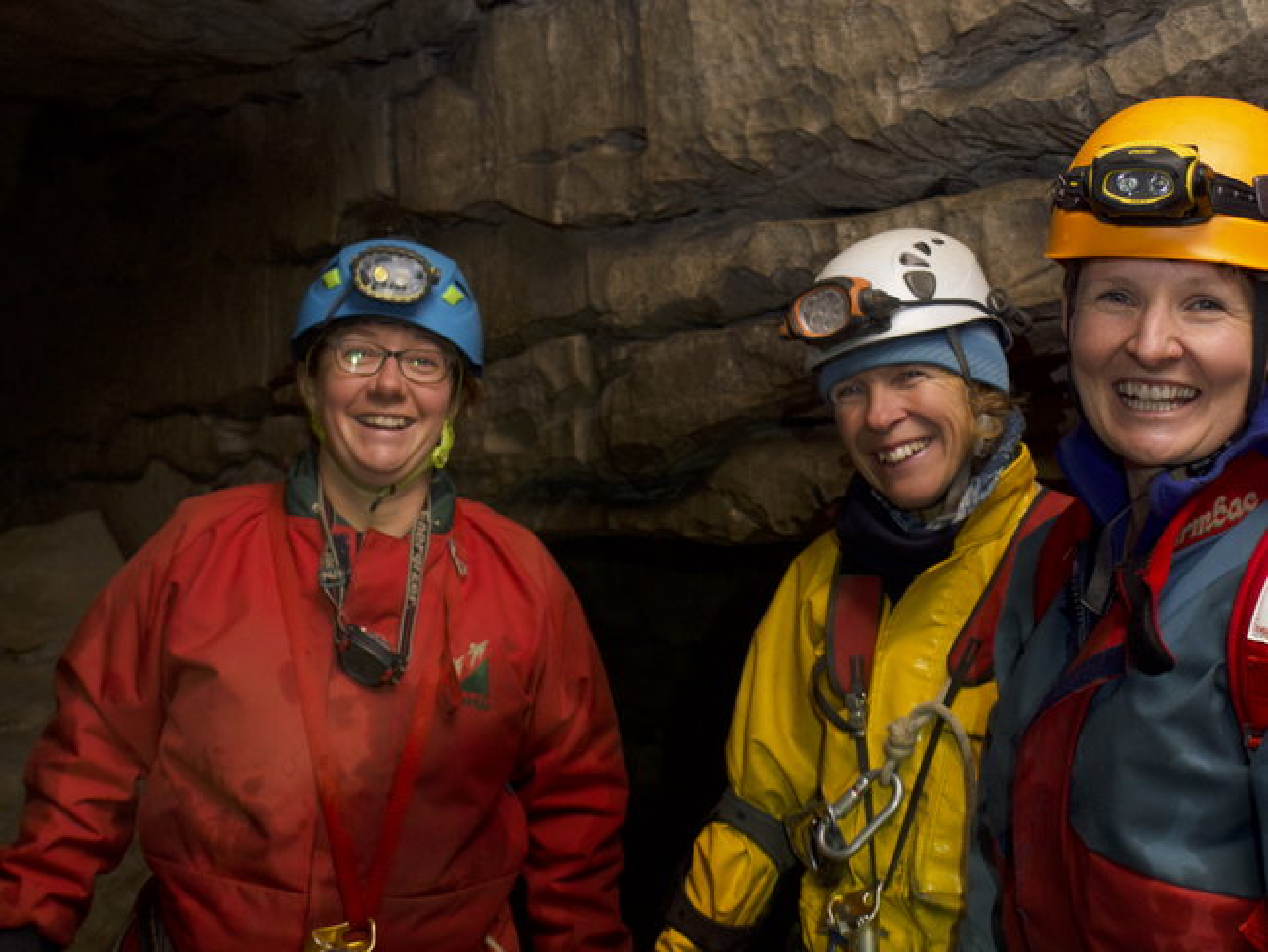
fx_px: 1905
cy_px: 476
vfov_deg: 28.1
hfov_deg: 36.8
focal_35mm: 52
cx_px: 634
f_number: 5
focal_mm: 26
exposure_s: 1/30
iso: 1600
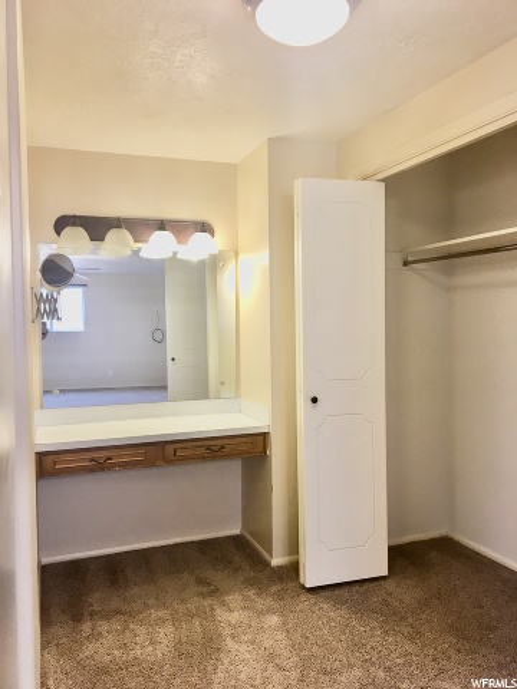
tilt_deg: -2.3
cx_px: 258
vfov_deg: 61.7
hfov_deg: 48.2
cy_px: 344
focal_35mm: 29
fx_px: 577
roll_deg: +1.0
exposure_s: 1/30
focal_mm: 4.15
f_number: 2.2
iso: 50
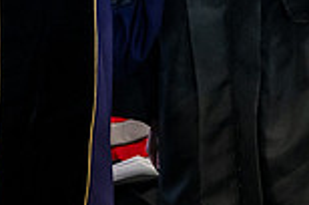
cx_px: 8
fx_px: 2750
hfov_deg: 6.4
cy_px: -132
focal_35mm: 321
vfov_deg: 4.2
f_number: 4.5
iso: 4000
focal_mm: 85
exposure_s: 1/200
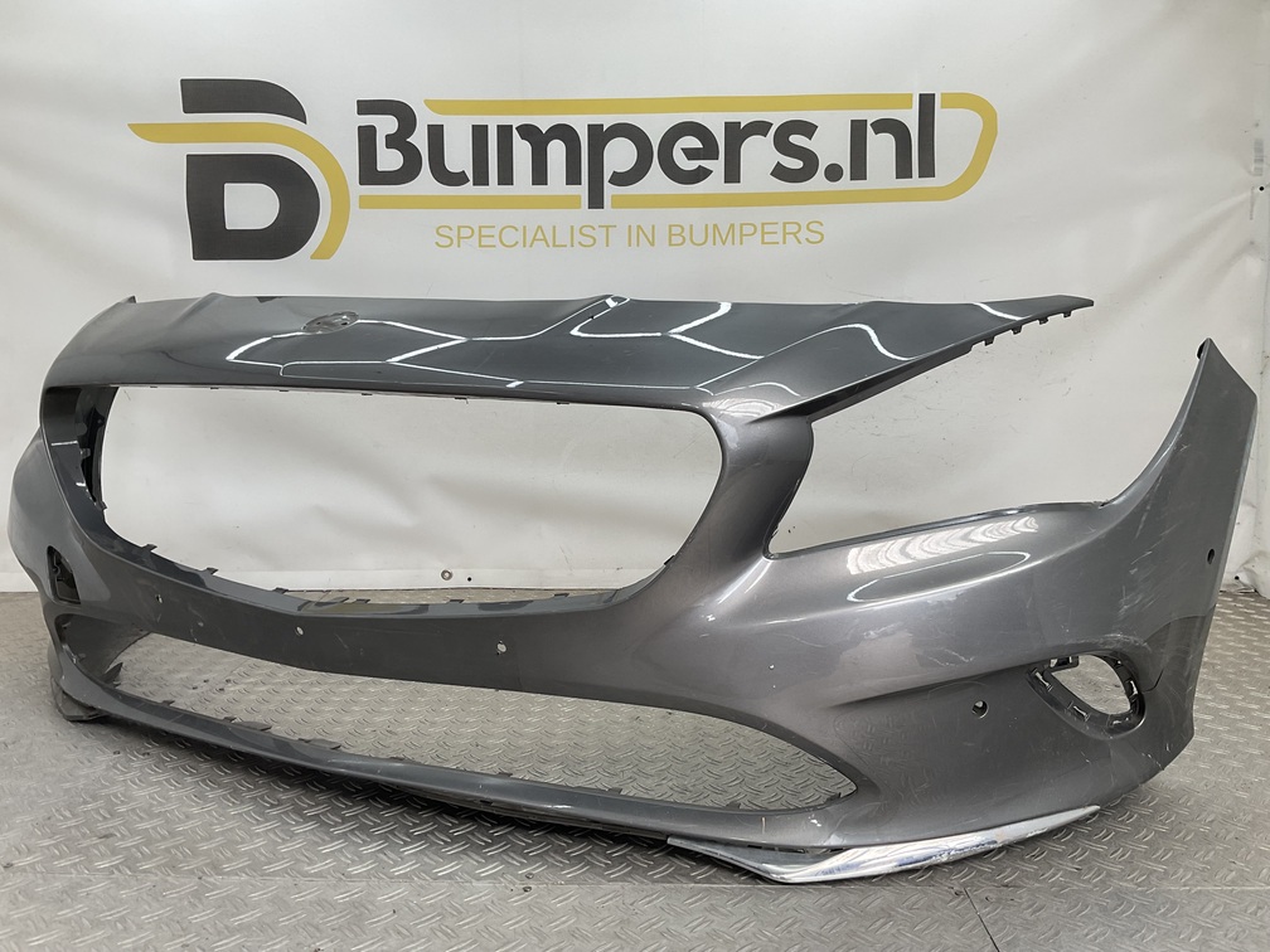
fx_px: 1064
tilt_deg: -8.6
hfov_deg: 61.7
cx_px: 635
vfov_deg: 48.2
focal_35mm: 29
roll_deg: -1.0
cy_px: 476
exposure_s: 1/143
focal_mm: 3
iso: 16
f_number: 1.8
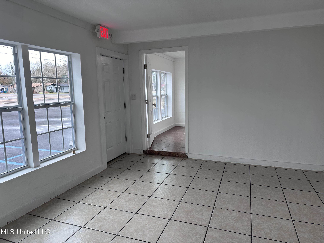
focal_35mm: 24
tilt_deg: -8.7
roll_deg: +0.2
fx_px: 225
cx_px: 162
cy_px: 122
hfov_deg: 71.6
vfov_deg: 56.8
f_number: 1.78
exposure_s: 1/120
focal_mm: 6.86
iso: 64
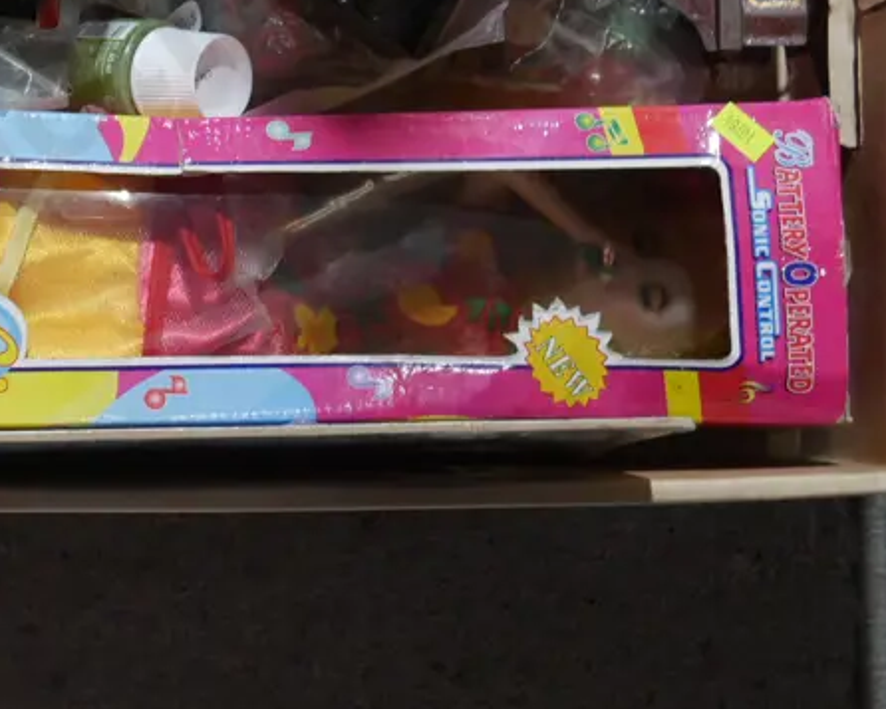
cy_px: 161
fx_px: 2938
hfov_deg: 16.8
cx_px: -8
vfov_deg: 13.7
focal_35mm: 112
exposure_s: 1/60
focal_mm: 25
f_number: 5.3
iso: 1600
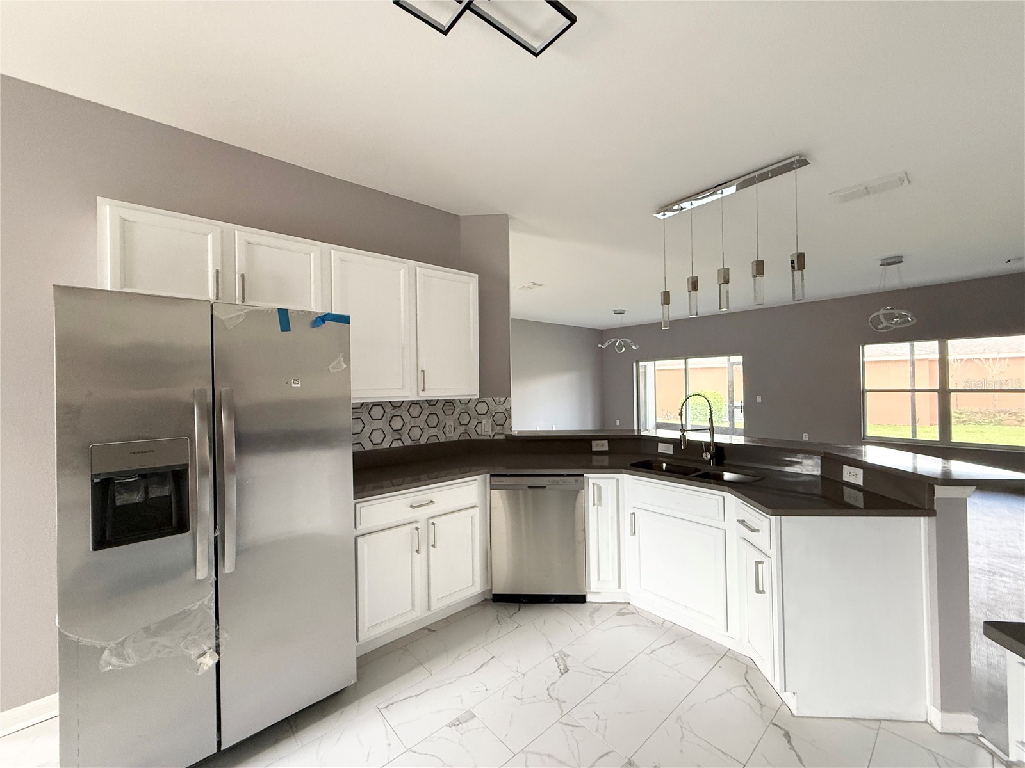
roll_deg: +1.1
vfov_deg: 85.7
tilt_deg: +0.7
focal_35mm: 14
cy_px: 384
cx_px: 512
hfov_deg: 102.1
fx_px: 415
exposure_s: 1/96
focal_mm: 2.22
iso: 320
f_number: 2.2
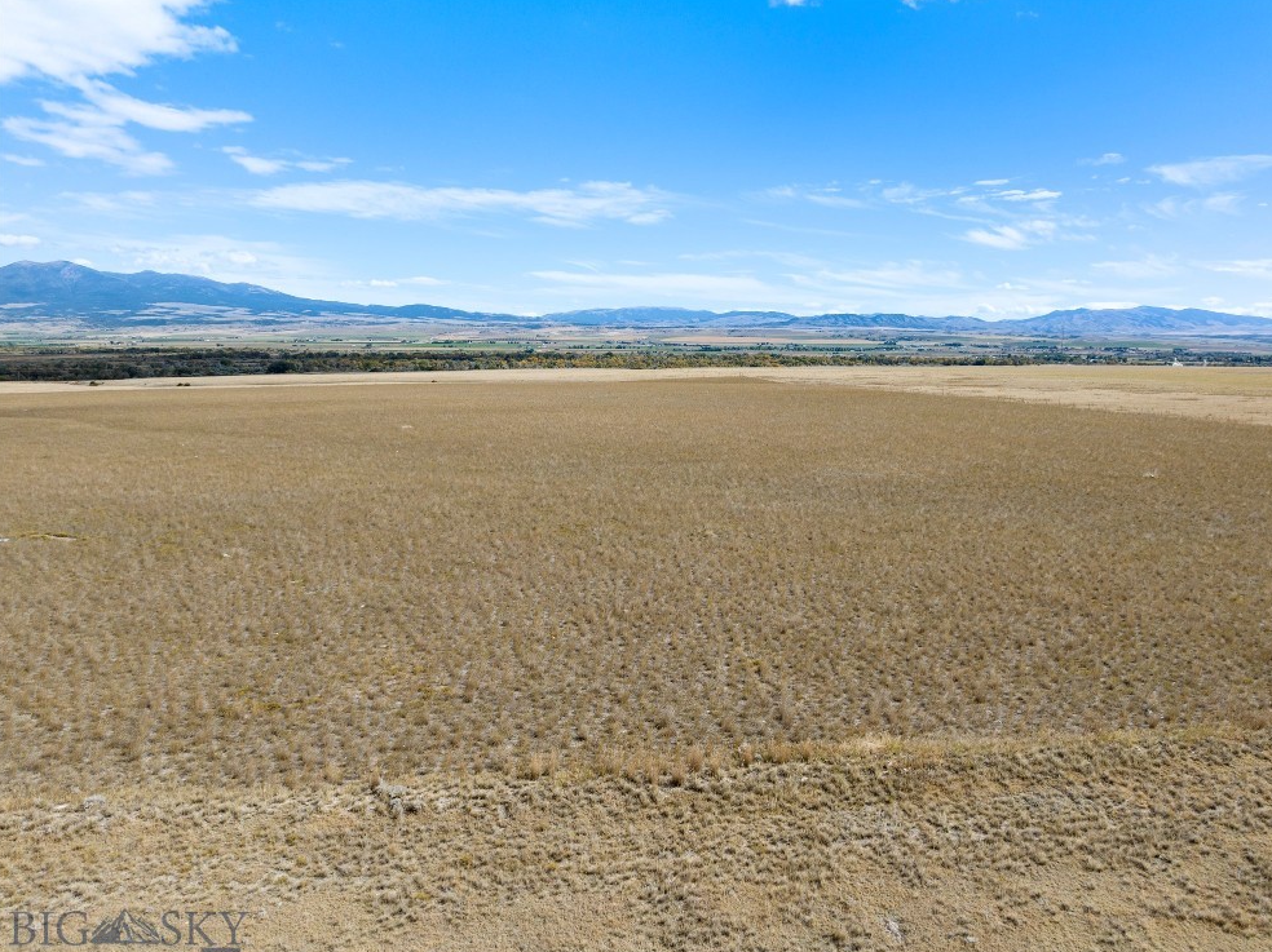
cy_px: 488
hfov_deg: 69.4
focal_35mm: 25
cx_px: 659
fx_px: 918
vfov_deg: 54.8
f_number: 2.8
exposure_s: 1/160
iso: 100
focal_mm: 12.29
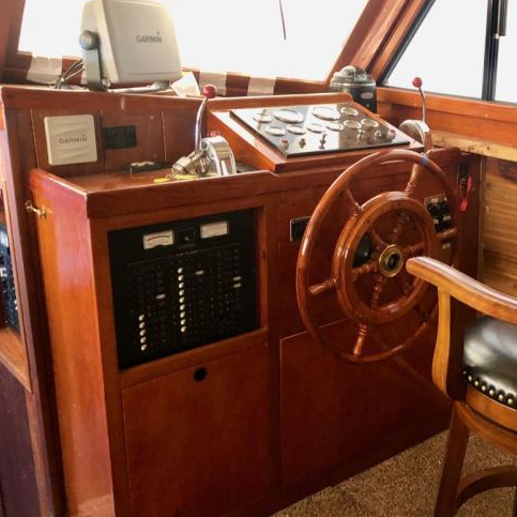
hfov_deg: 39.6
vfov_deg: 40.9
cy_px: 238
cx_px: 398
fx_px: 693
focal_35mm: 41
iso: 100
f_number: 1.8
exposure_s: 1/15
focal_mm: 3.99
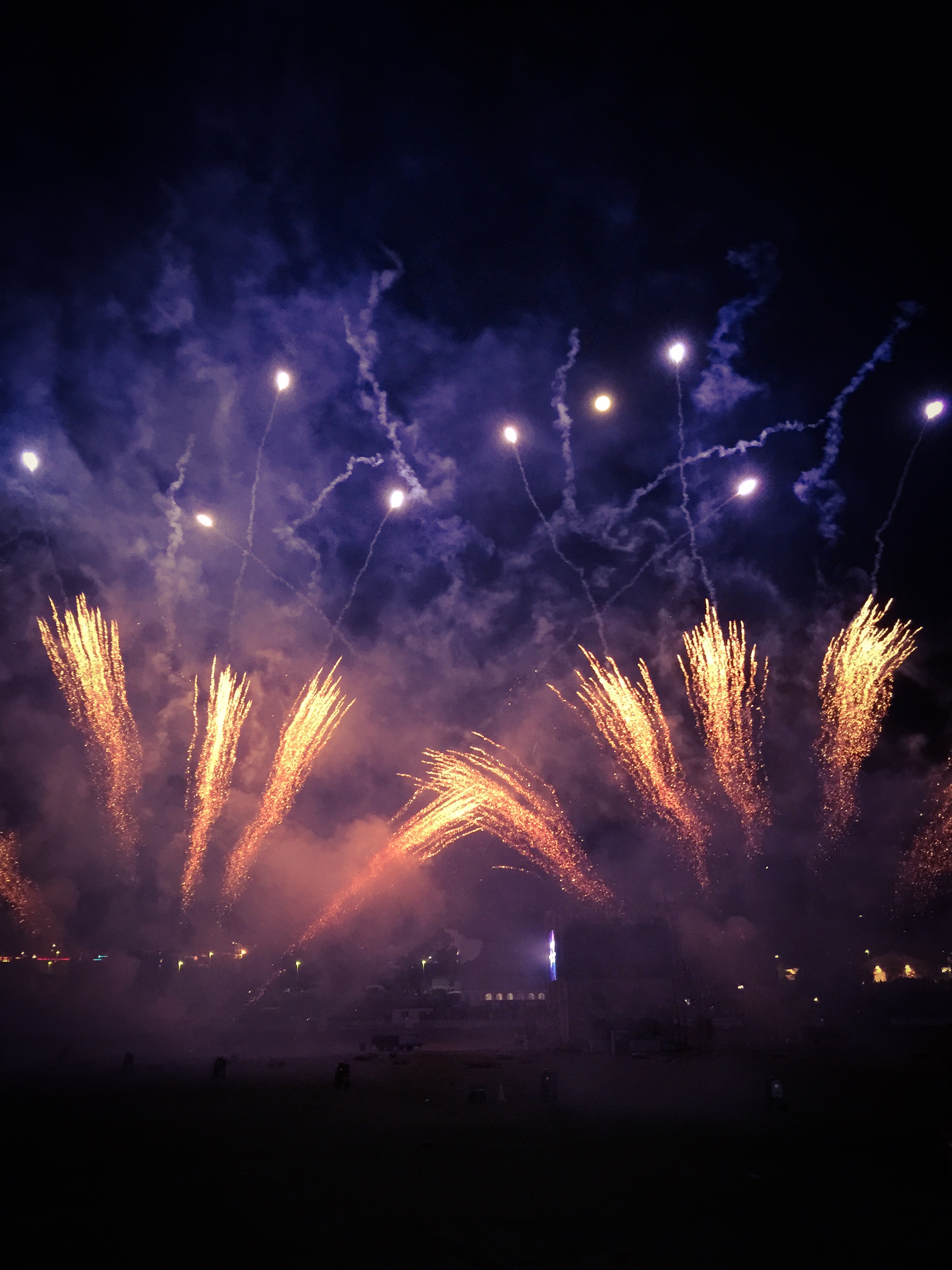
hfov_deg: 48.2
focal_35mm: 29
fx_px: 1063
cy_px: 635
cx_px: 476
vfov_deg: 61.7
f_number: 2.2
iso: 160
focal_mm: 4.15
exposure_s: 1/8
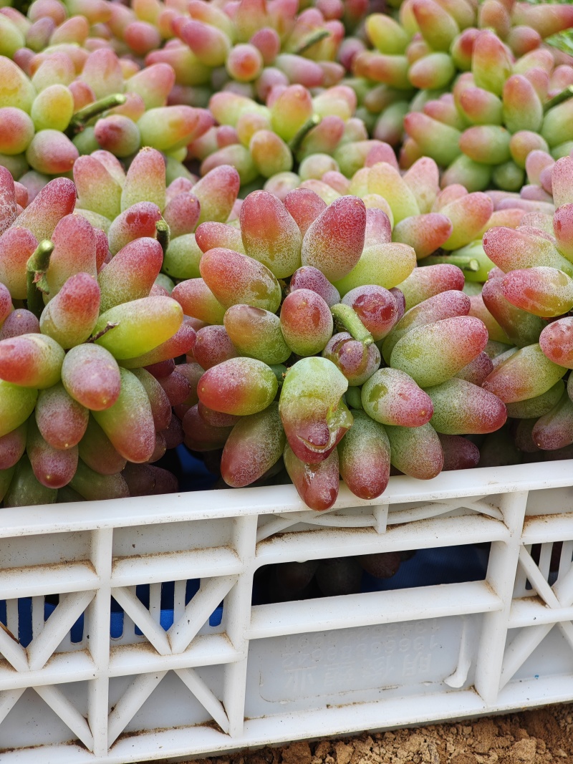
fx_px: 1656
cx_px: 286
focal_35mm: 75
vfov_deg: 26.0
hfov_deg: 19.6
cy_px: 382
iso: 200
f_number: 1.8
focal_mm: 12.28
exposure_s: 1/100
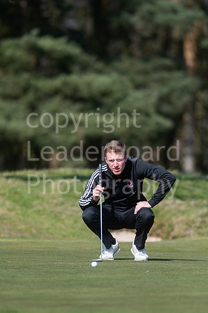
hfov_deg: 3.1
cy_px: 156
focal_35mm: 450
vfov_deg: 4.6
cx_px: 104
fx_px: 3900
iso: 400
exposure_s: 1/5000
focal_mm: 300
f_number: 4
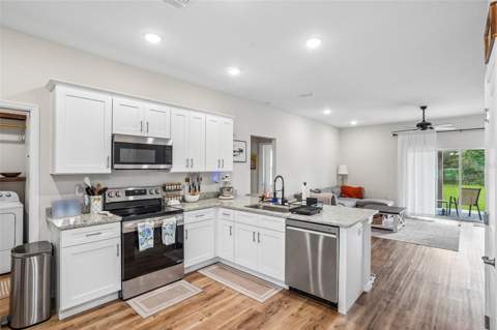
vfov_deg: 70.3
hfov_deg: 93.3
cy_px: 165
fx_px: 234
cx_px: 248
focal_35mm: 17
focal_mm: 17
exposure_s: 1/13
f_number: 9
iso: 400
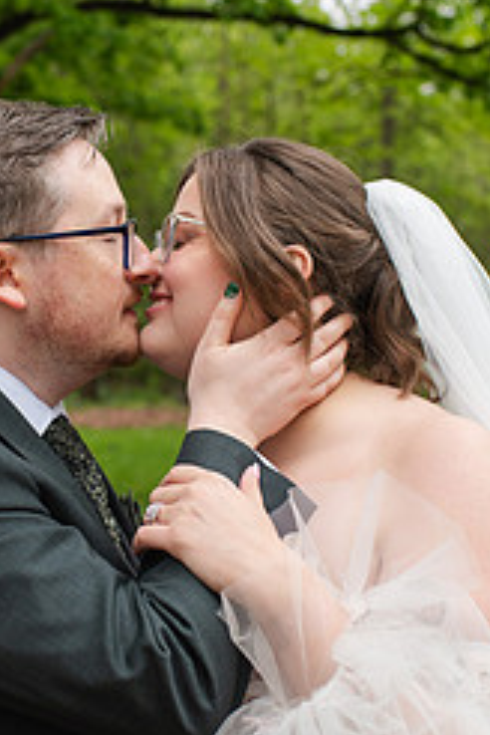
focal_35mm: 64
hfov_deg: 21.1
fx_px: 1307
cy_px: 362
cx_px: 151
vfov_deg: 31.4
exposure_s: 1/320
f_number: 3.5
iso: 125
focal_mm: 35
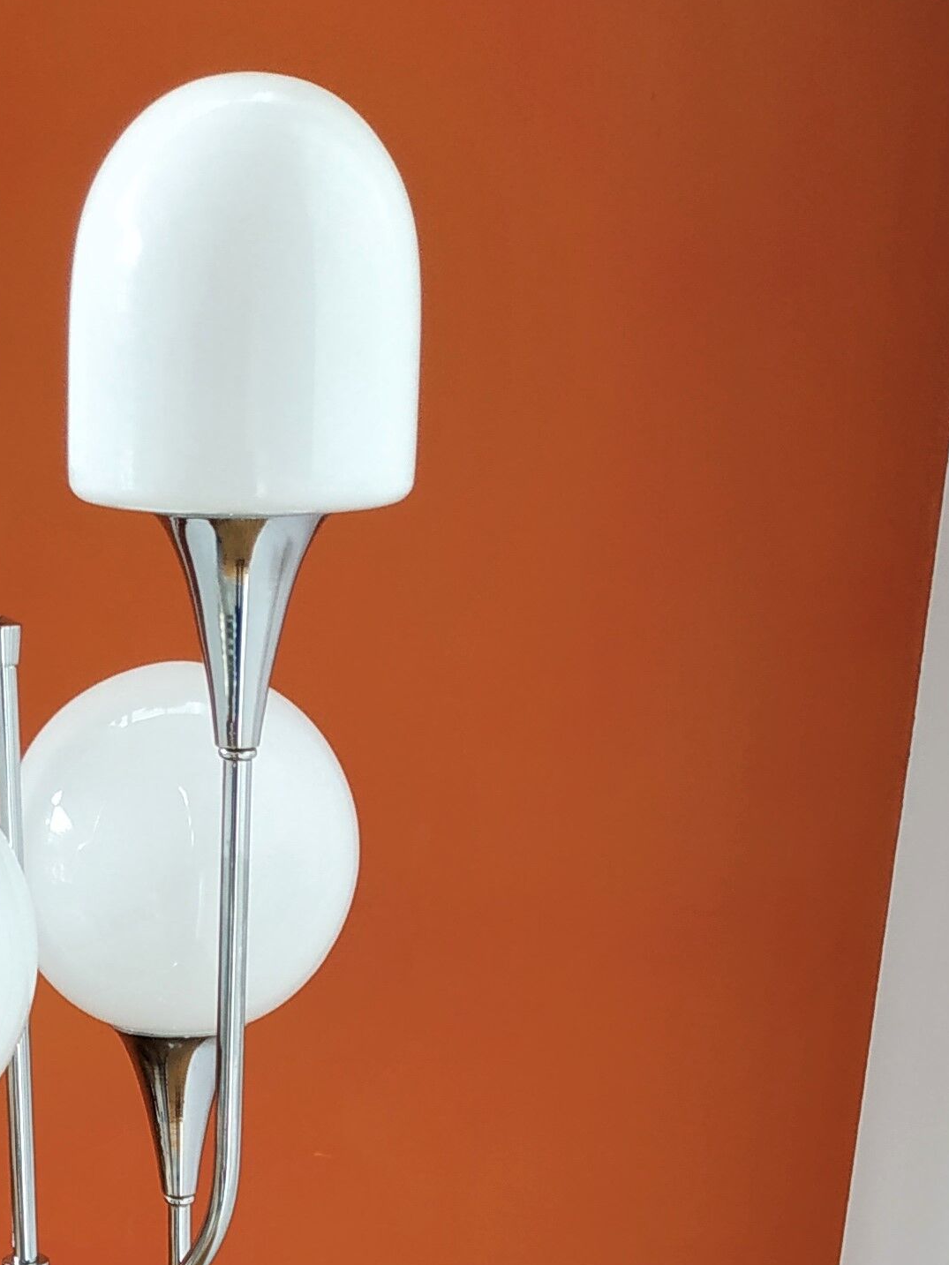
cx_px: 110
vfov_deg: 25.1
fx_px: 2449
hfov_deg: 21.5
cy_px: 1645
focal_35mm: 67
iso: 125
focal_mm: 3.94
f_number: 1.9
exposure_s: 1/50
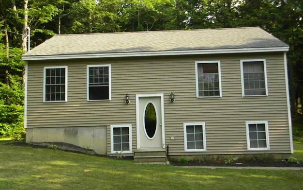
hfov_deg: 50.4
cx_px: 153
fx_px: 322
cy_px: 99
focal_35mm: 39
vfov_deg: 32.7
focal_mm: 6.4
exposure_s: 1/377
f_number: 7.4
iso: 720
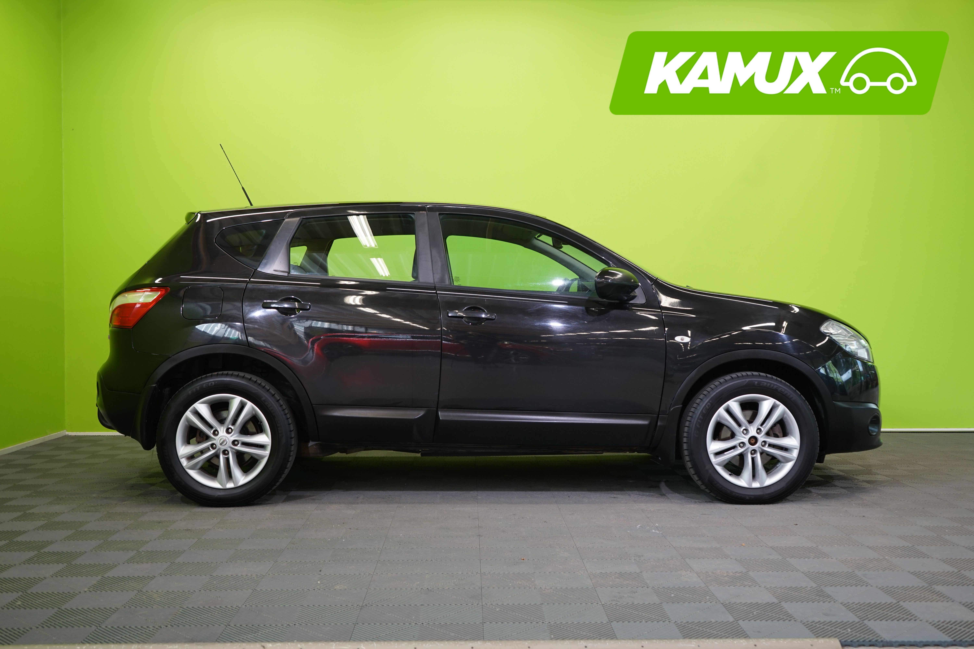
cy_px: 324
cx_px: 487
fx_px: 1001
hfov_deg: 51.9
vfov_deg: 35.9
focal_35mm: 37
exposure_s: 1/40
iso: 500
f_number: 5.6
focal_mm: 37
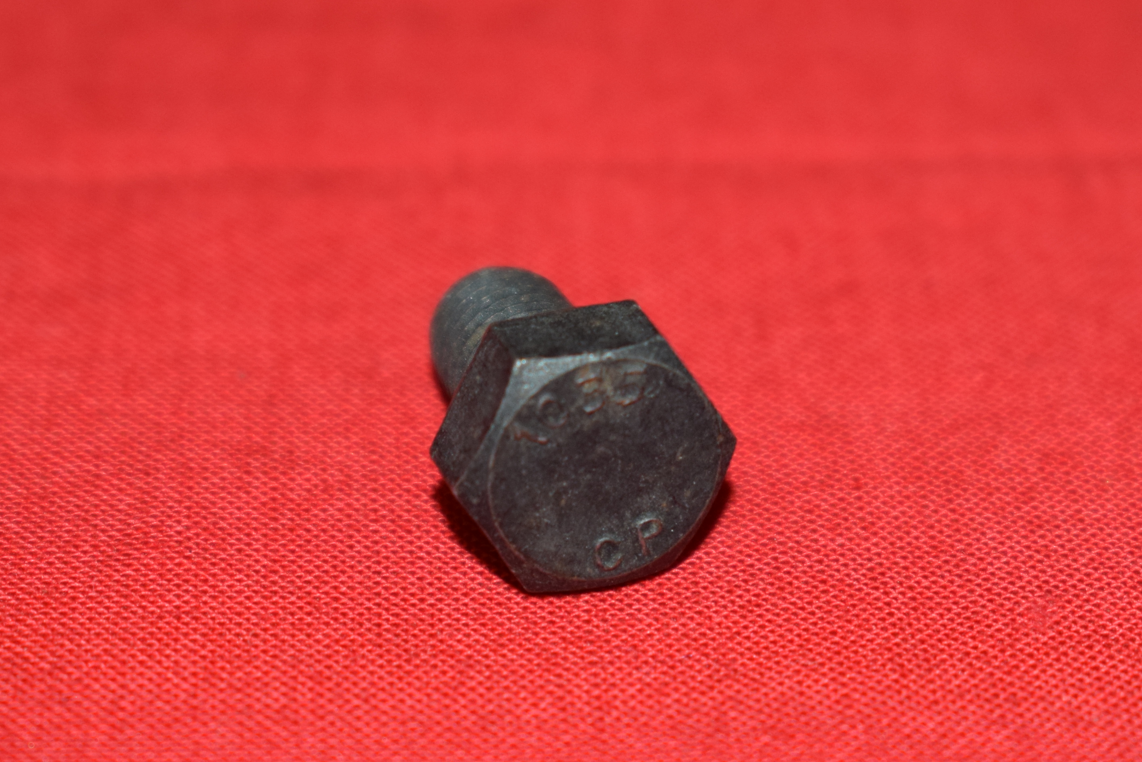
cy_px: 487
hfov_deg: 15.7
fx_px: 4150
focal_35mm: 131
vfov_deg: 10.5
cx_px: 629
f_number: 5.6
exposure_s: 1/125
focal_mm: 55
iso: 640
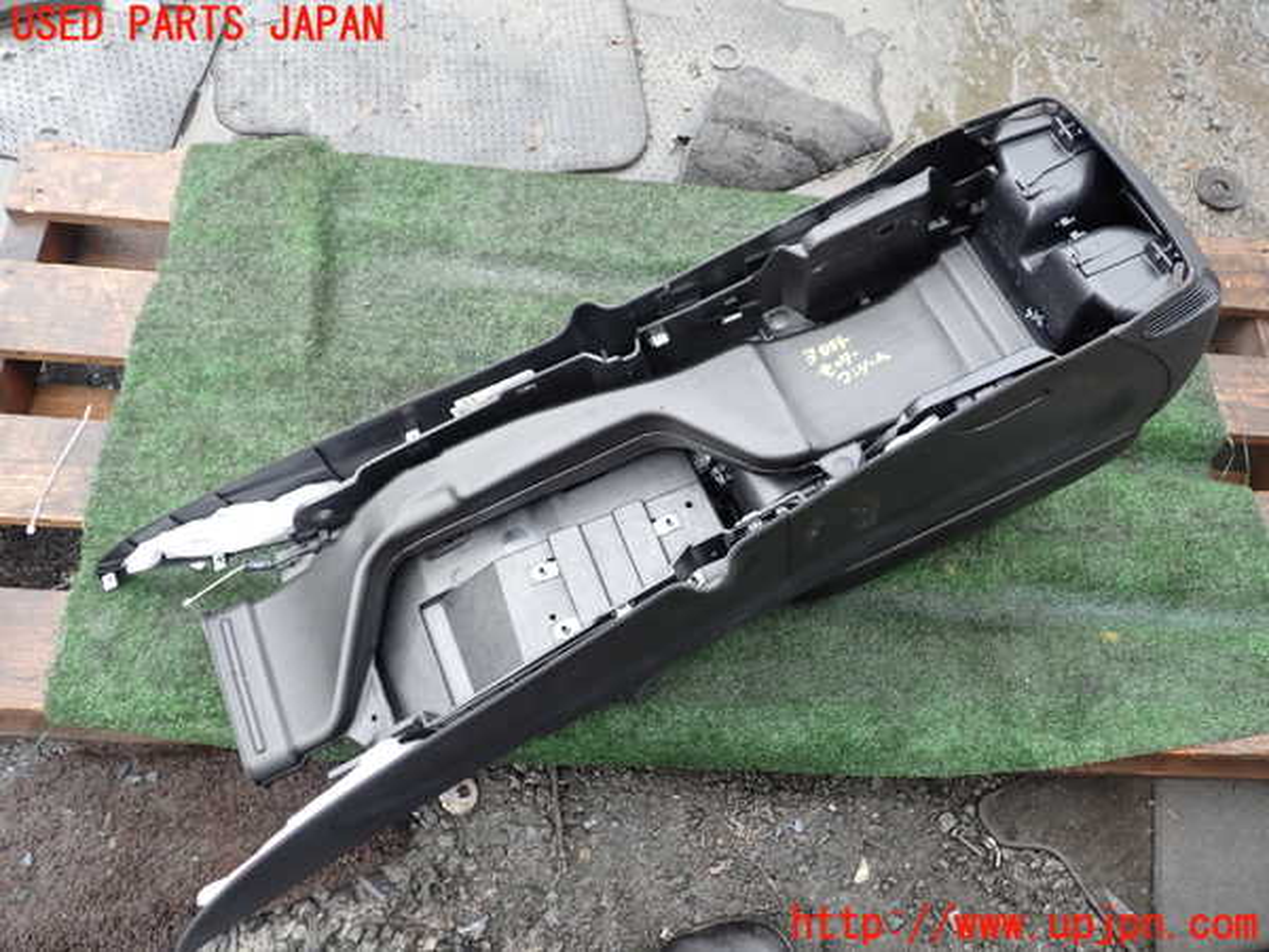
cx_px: 634
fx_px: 1100
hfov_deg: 60.0
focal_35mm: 30
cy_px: 476
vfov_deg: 46.8
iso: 160
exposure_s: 1/60
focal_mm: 5.4
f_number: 2.3
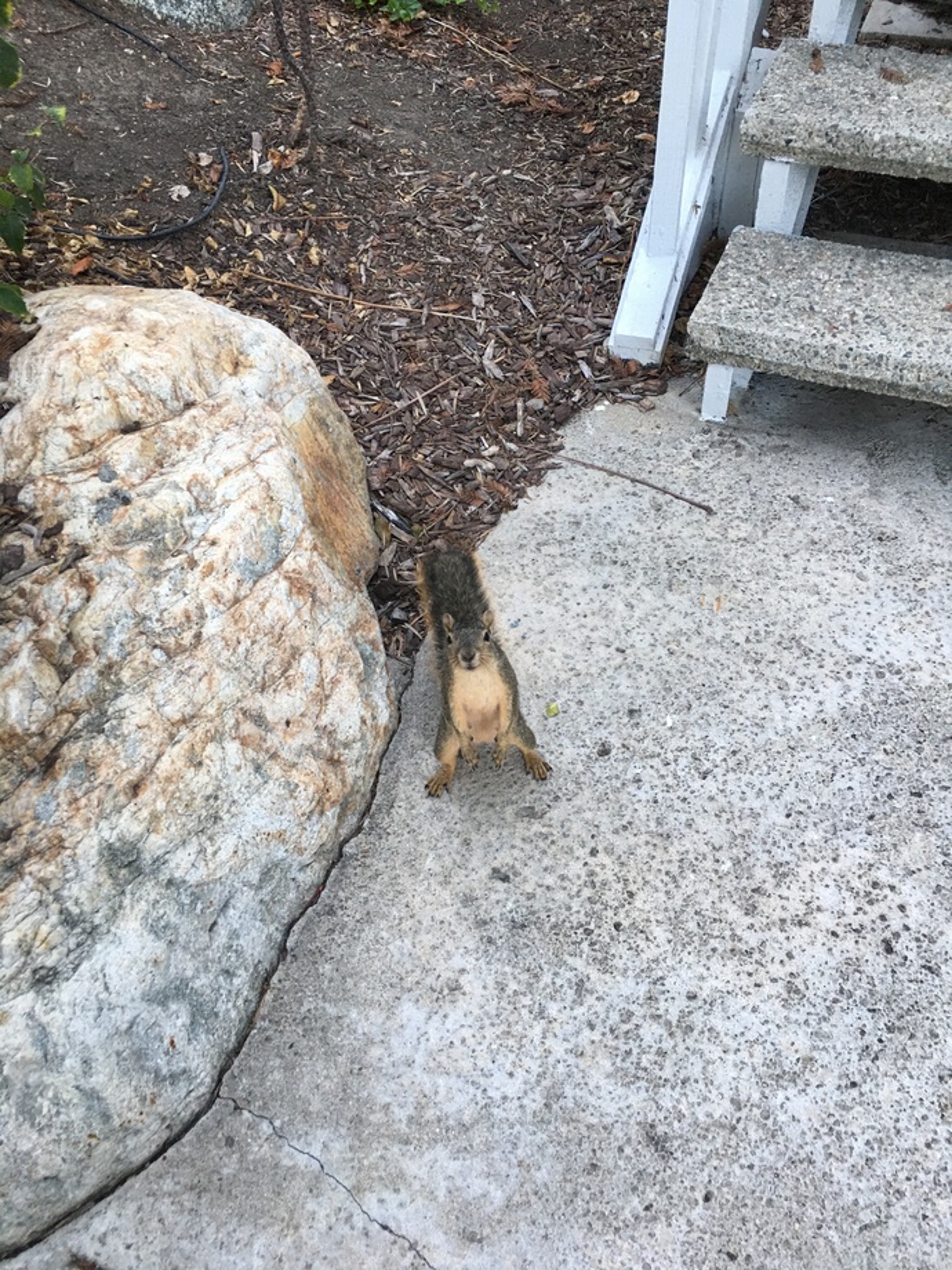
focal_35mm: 29
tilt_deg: -51.4
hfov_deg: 48.2
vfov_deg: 61.7
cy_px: 635
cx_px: 476
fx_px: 1063
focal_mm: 4.15
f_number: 2.2
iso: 40
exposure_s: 1/30
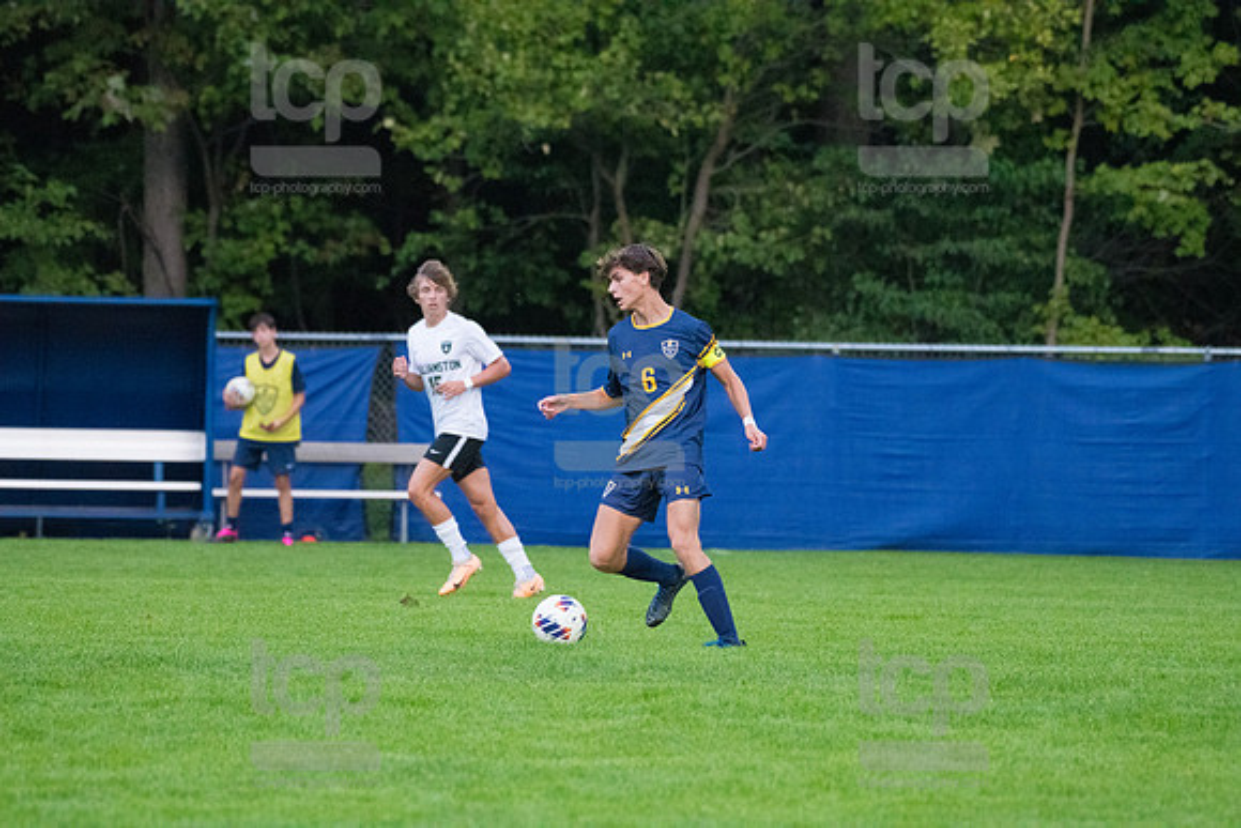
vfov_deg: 5.1
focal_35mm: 270
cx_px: 620
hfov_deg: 7.6
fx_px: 9309
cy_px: 414
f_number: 5.6
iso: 6400
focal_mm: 270
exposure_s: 1/2000
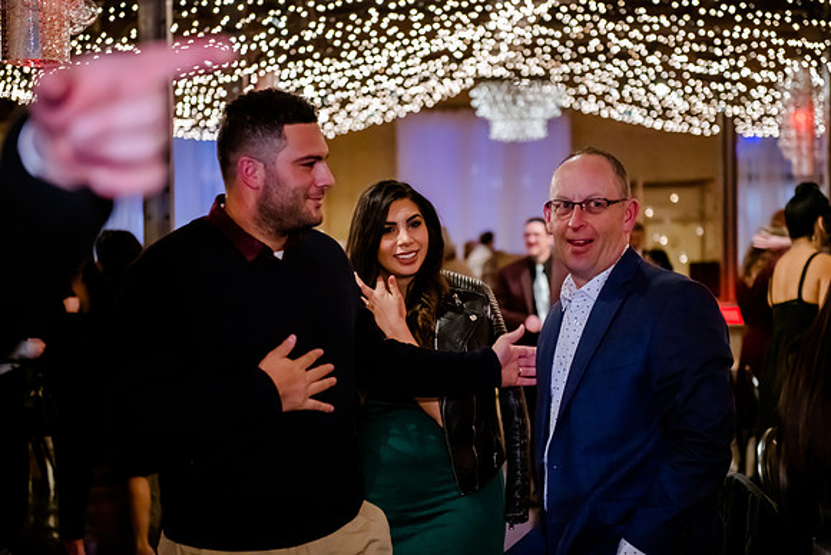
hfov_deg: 28.2
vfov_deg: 19.1
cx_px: 421
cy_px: 278
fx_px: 1652
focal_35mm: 72
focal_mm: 70
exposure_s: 1/160
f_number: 2.8
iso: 5000
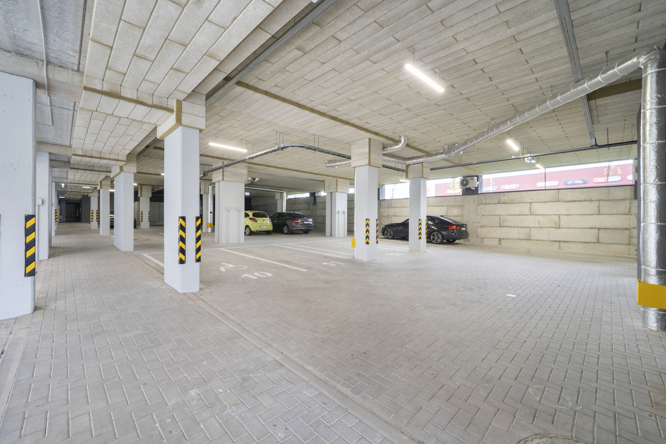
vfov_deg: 81.2
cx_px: 333
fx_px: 259
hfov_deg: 104.3
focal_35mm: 14
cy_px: 222
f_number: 13
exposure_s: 1/5
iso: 640
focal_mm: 14
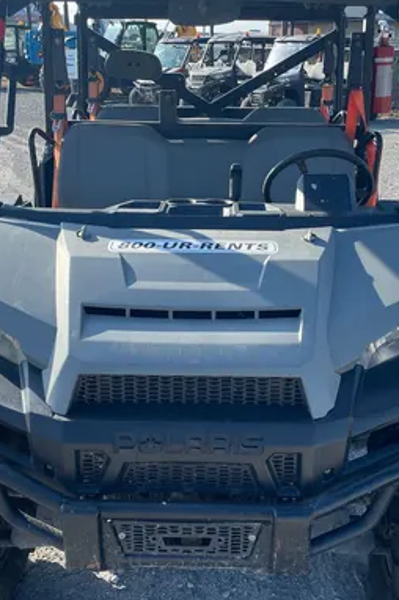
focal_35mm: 39
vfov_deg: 49.6
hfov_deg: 34.1
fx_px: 650
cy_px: 309
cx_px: 201
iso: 32
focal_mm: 4.2
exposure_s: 1/1233
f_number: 1.6
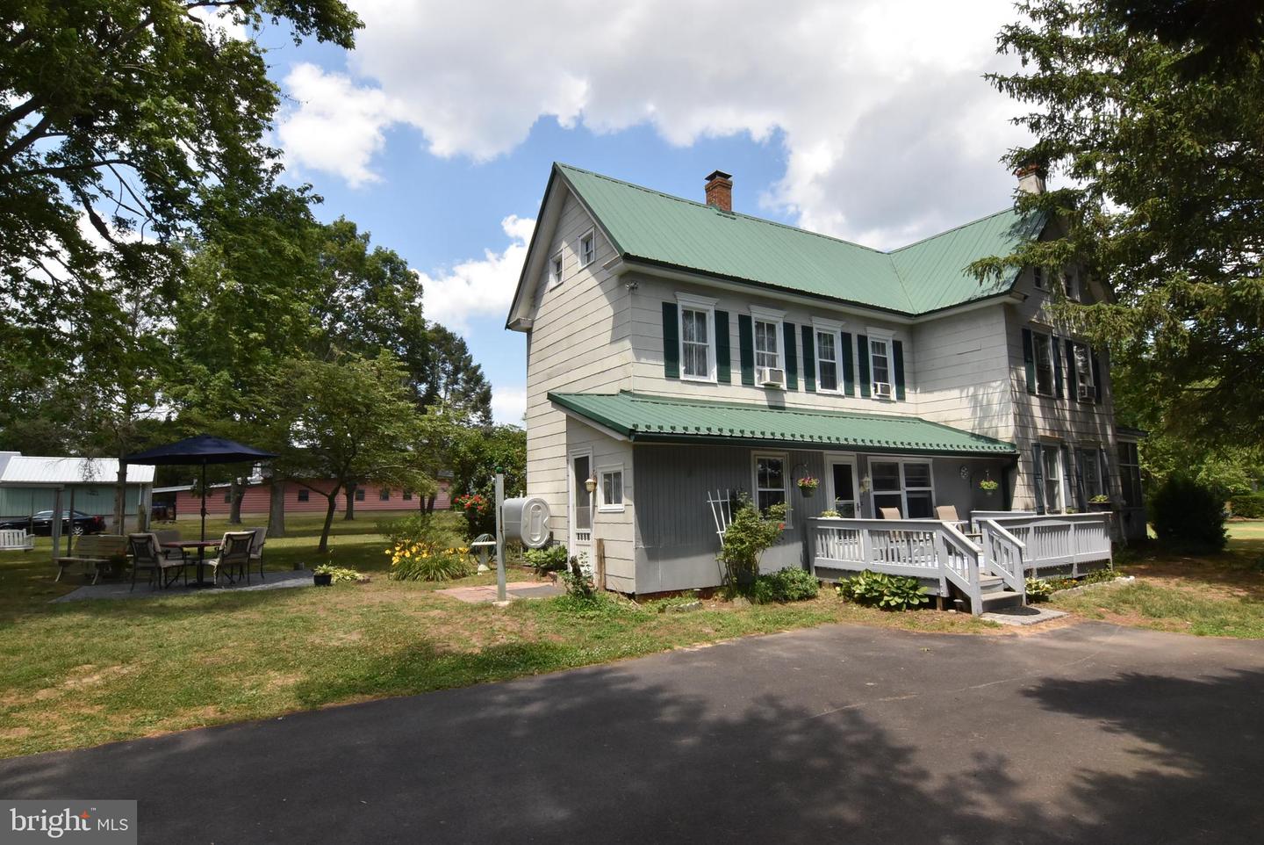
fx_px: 632
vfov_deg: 67.5
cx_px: 632
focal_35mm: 18
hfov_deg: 90.0
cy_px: 422
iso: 640
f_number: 22
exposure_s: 1/200
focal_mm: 12
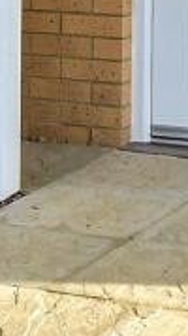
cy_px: -193
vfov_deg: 12.4
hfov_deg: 7.4
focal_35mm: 163
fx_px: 1446
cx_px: 192
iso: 160
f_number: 8
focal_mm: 18
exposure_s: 1/100
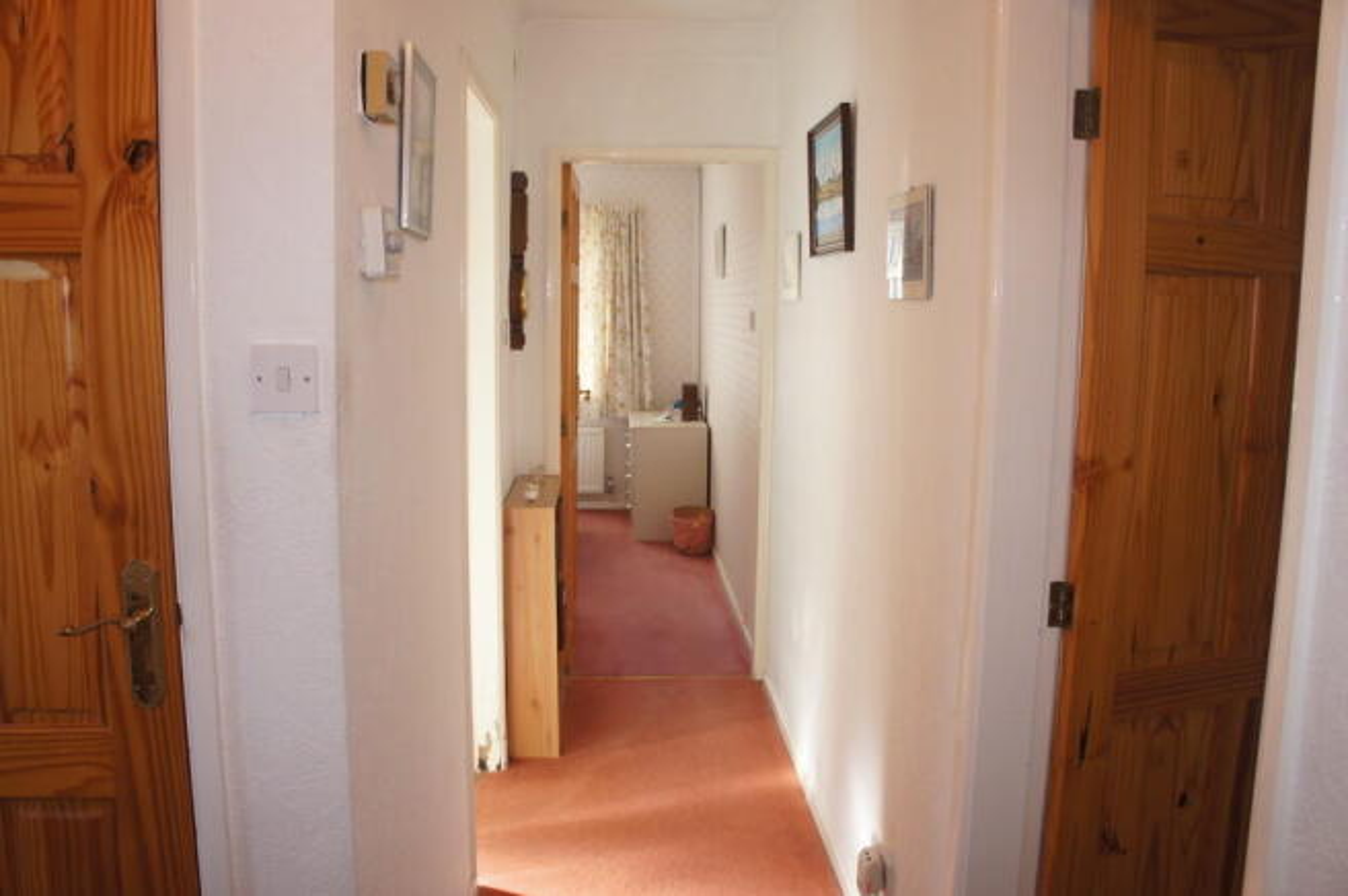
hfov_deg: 67.4
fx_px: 1010
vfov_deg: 47.8
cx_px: 674
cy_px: 448
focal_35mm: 27
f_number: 4
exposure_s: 1/60
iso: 200
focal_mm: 18
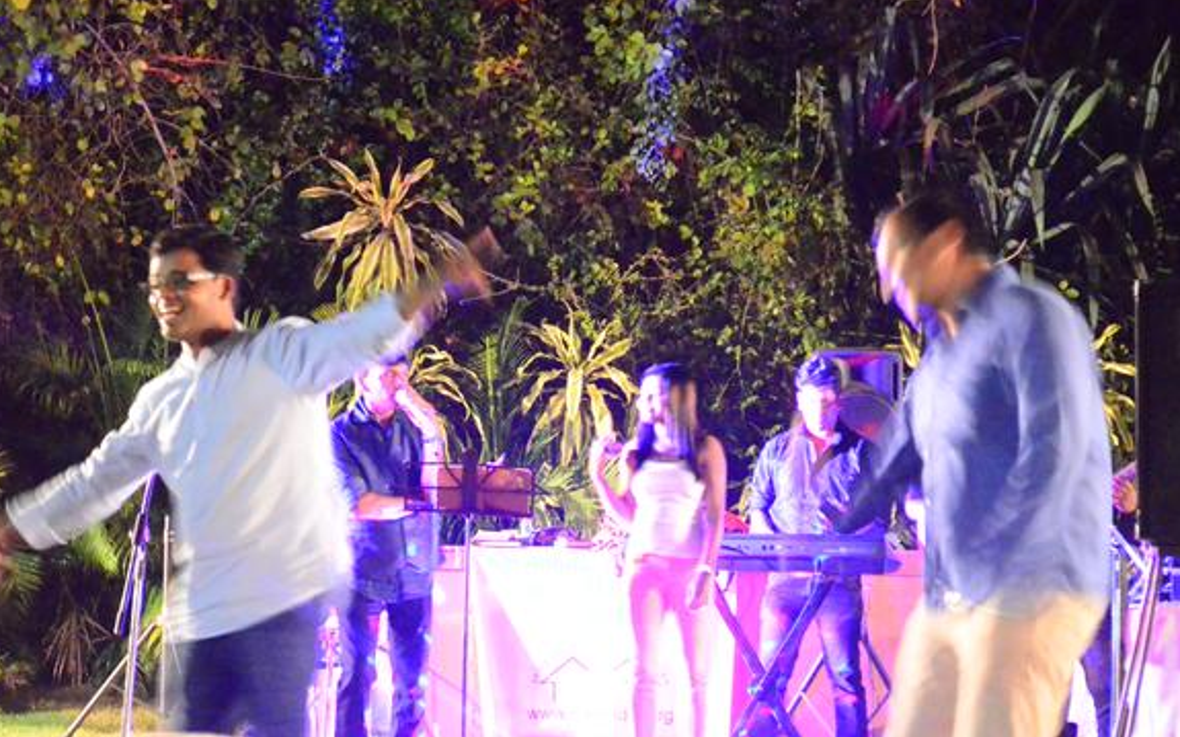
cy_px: 391
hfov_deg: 23.7
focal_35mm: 88
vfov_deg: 14.9
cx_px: 601
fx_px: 2814
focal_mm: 55
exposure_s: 1/10
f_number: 5.6
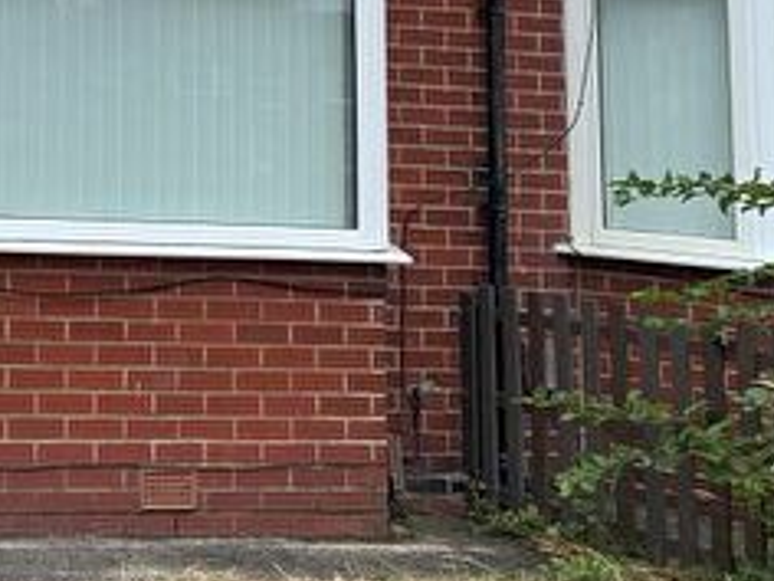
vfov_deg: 17.9
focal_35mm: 77
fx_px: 1722
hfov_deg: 21.9
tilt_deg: +6.6
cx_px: -325
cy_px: -169
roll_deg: -2.5
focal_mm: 4.25
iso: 25
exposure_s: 1/1513
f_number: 1.8
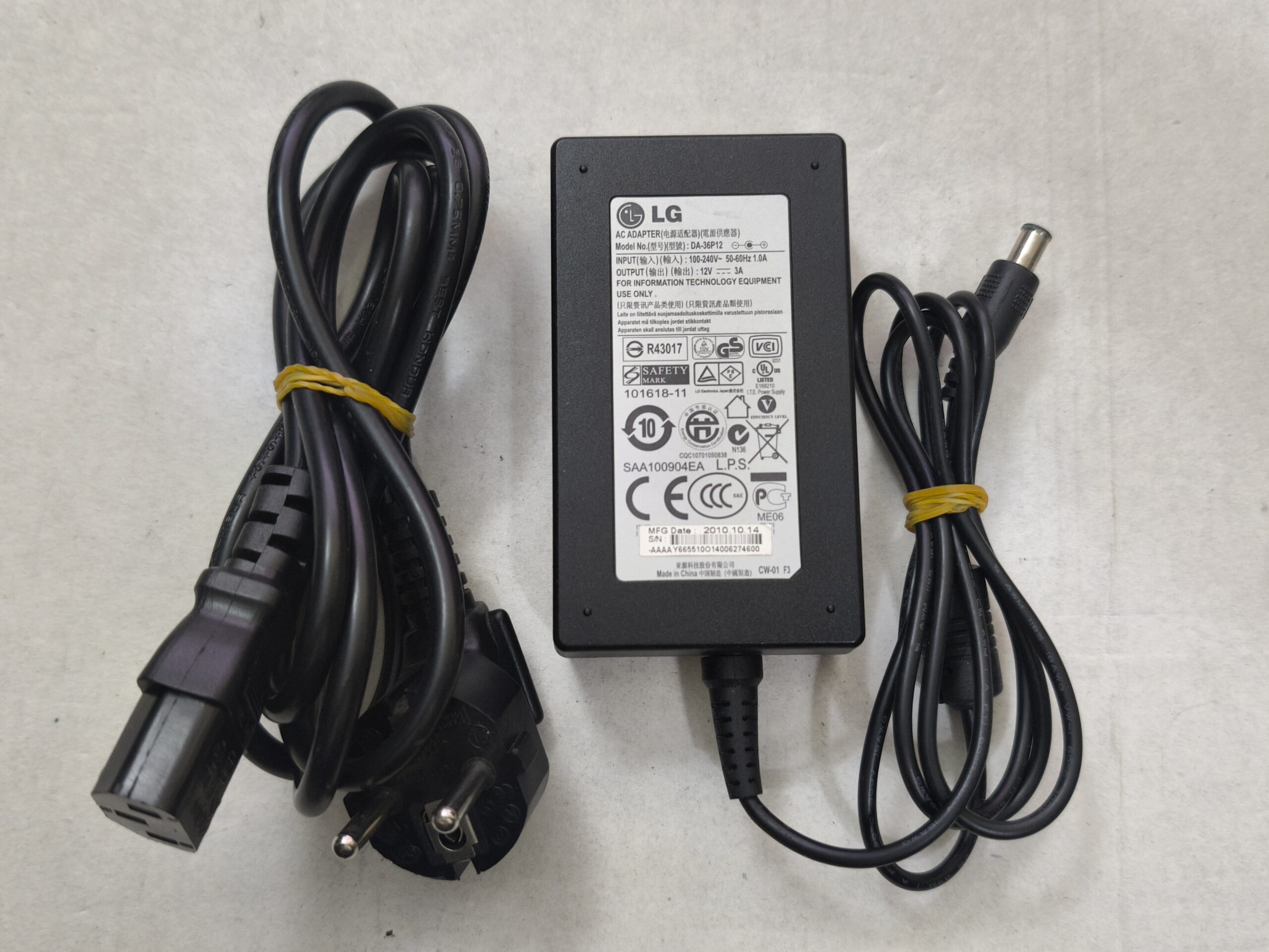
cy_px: 476
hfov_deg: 52.6
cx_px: 634
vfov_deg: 40.7
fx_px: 1283
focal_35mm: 35
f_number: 1.6
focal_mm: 6.57
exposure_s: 1/50
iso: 500
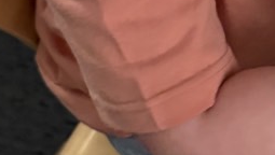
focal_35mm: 131
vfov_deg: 9.3
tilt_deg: -70.2
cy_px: 38
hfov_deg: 15.5
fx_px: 956
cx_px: 365
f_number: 1.78
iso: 800
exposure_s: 1/46
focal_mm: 6.76
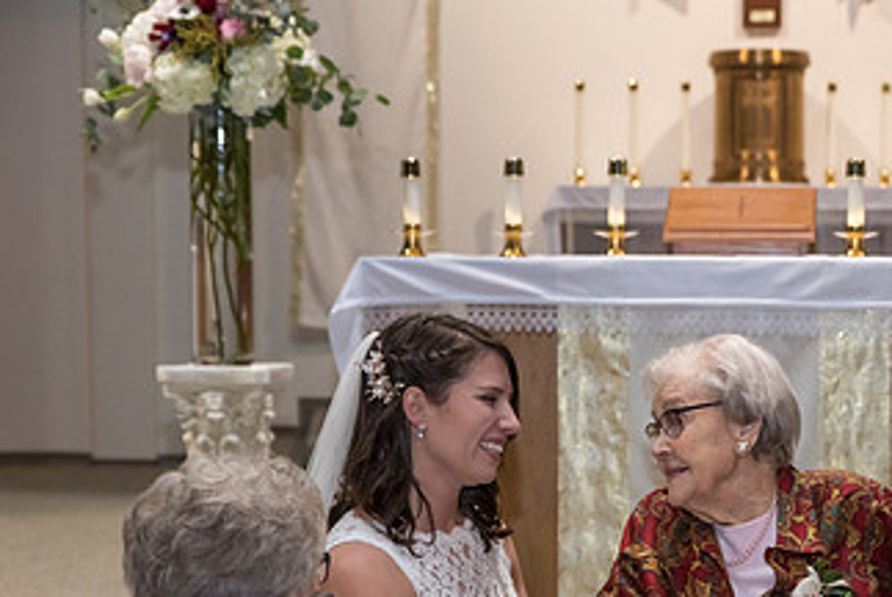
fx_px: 2579
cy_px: 493
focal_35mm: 104
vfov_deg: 13.1
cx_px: 701
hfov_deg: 19.4
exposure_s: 1/320
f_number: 4.5
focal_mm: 58
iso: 640
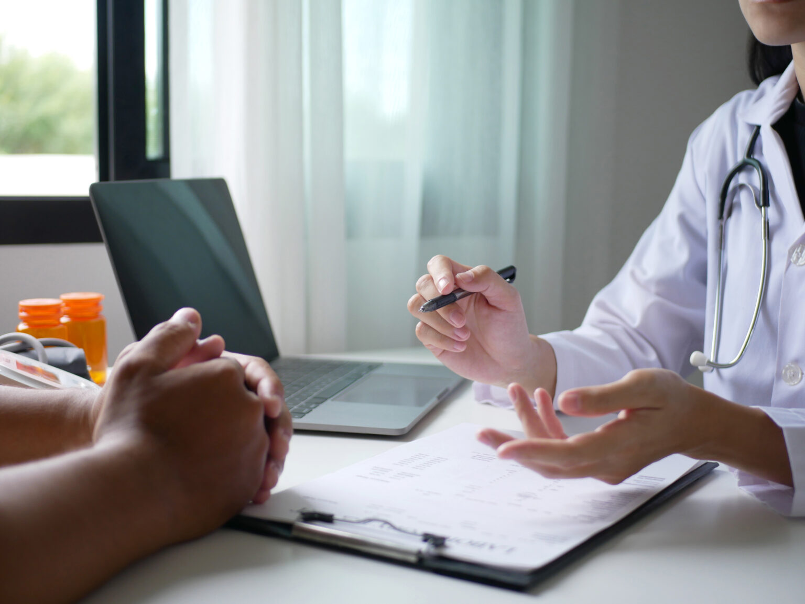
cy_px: 302
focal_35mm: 50
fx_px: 1163
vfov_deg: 29.1
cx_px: 402
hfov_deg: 38.2
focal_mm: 25
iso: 200
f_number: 1.8
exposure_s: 1/640
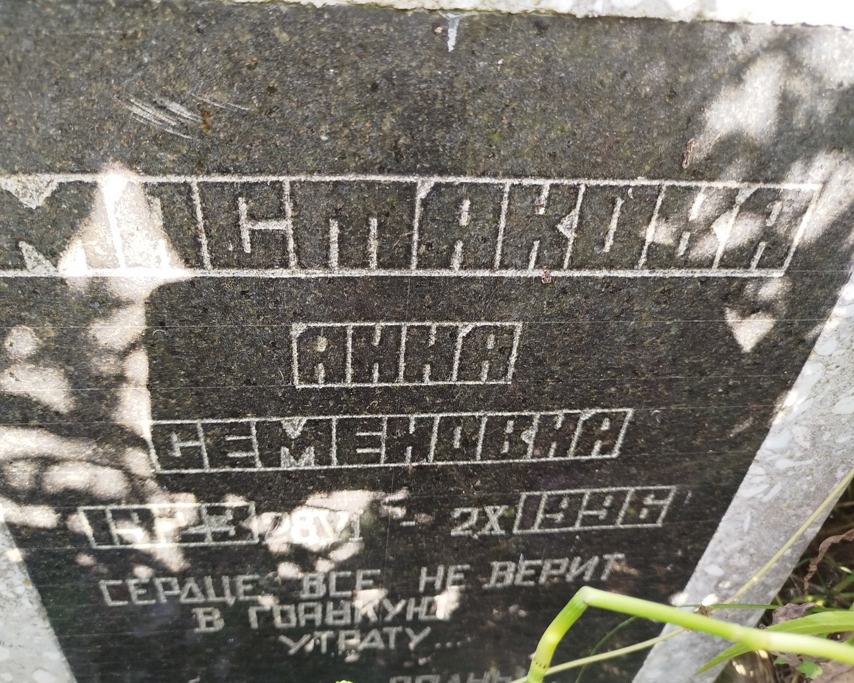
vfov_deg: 54.9
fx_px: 657
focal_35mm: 26
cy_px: 344
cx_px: 389
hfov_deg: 65.9
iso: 64
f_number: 1.7
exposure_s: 1/50
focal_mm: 5.31
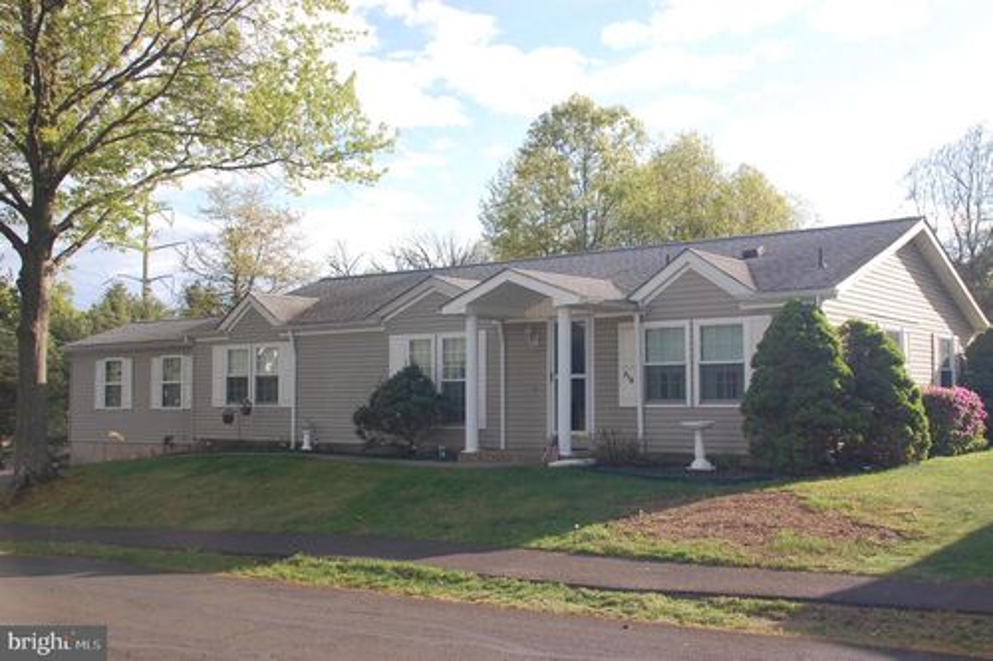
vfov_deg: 35.5
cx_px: 496
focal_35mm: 38
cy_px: 330
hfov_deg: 51.3
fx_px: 1034
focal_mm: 25
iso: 220
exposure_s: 1/250
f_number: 8
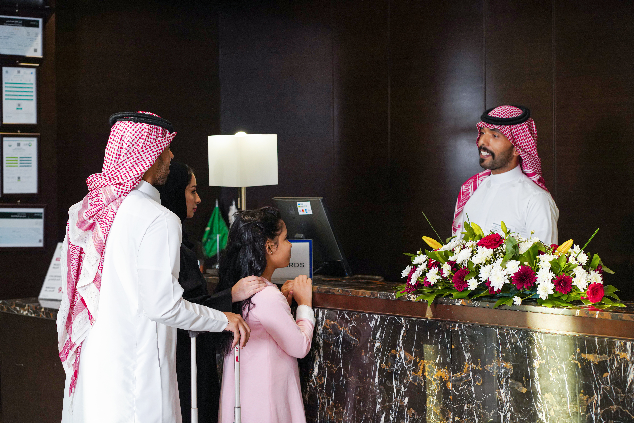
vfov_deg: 16.1
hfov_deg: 23.9
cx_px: 317
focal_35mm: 85
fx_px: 1497
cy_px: 212
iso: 1000
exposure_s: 1/100
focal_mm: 85
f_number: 5
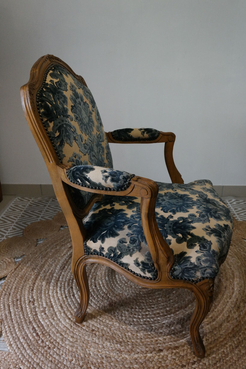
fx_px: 338
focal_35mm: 33
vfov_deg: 57.2
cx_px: 123
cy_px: 184
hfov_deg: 40.0
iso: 1600
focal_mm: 22
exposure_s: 1/30
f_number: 5.6
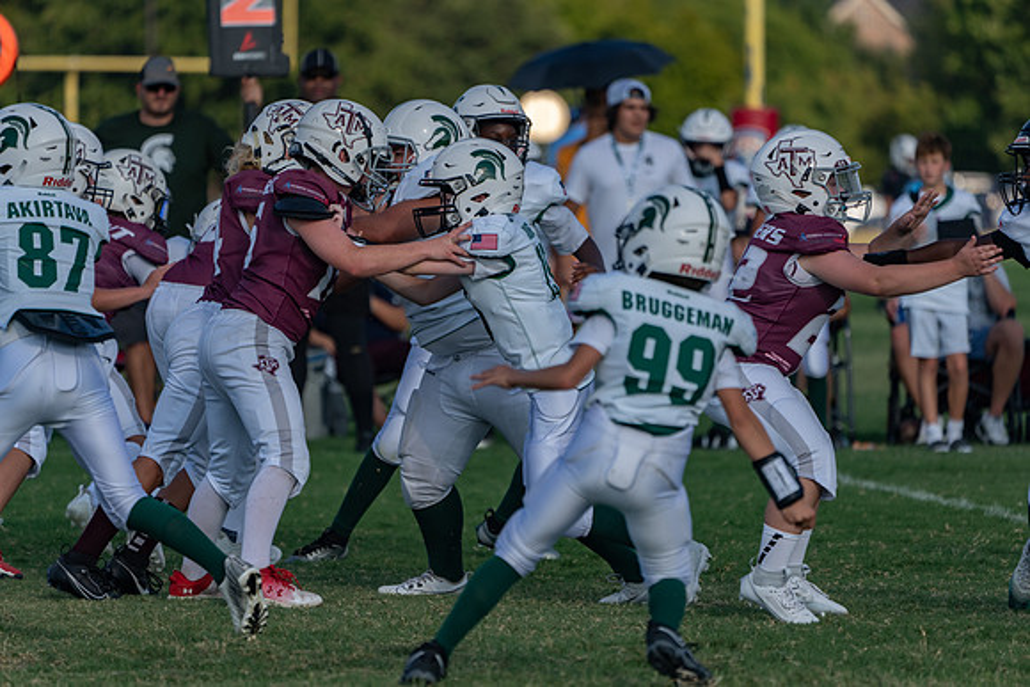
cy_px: 344
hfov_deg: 5.2
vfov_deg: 3.4
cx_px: 515
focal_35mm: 400
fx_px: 11447
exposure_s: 1/1250
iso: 200
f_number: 5.6
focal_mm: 400
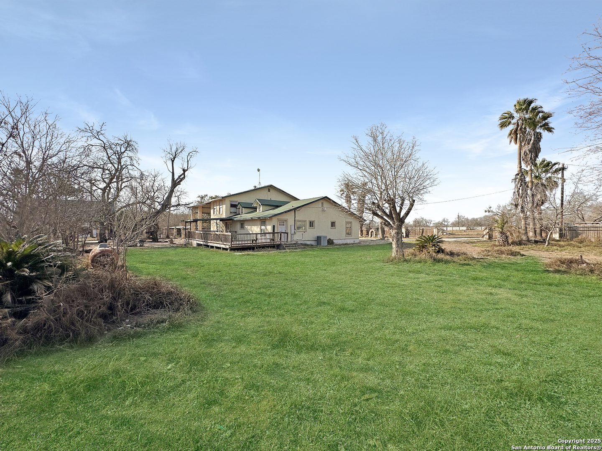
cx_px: 301
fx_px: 243
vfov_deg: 85.7
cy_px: 226
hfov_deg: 102.1
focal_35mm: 14
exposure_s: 1/4132
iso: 50
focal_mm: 2.22
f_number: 2.2
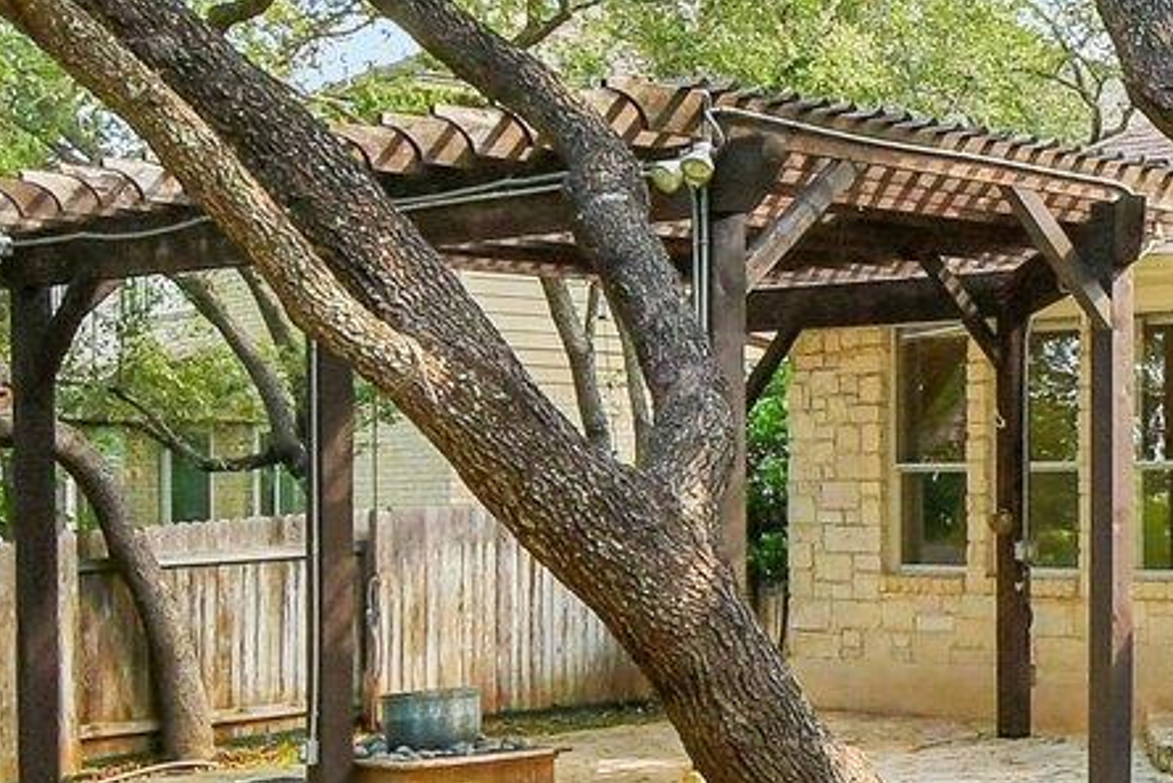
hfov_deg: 24.9
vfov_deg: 19.7
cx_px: 1566
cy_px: 357
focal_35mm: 69
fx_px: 2249
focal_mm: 10
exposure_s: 1/250
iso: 400
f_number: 8
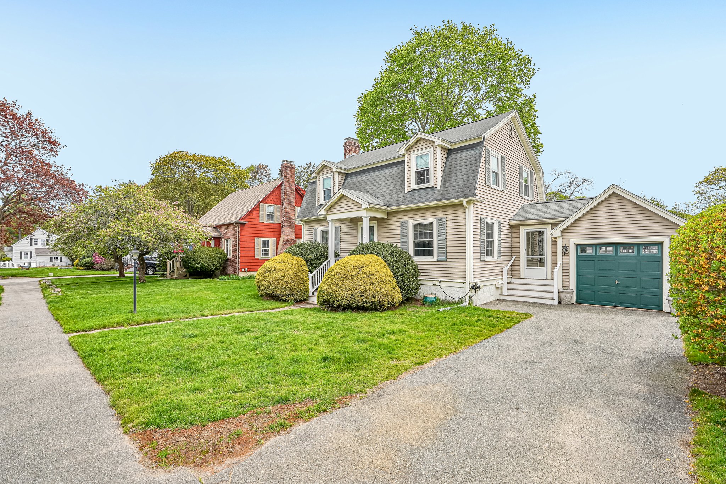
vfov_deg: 73.7
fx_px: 323
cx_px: 363
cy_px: 242
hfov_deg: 96.7
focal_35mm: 16
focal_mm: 16
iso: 100
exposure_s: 1/125
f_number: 9
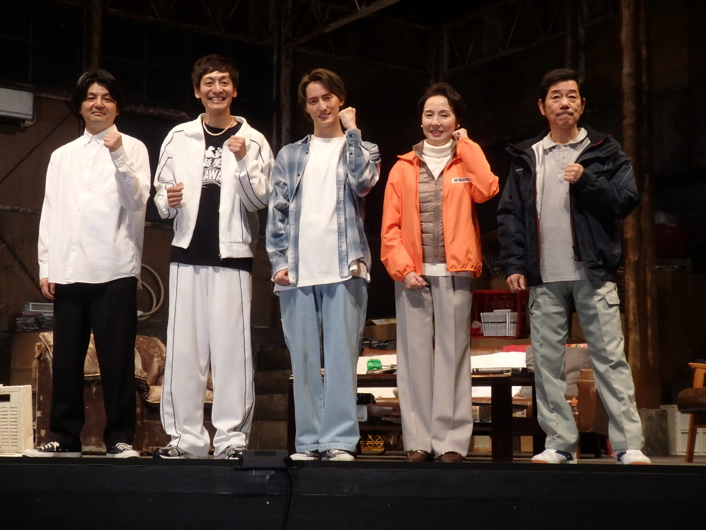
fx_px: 1224
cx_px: 353
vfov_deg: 24.4
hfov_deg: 32.2
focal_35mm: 60
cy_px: 265
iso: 400
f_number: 4.2
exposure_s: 1/40
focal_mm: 10.8
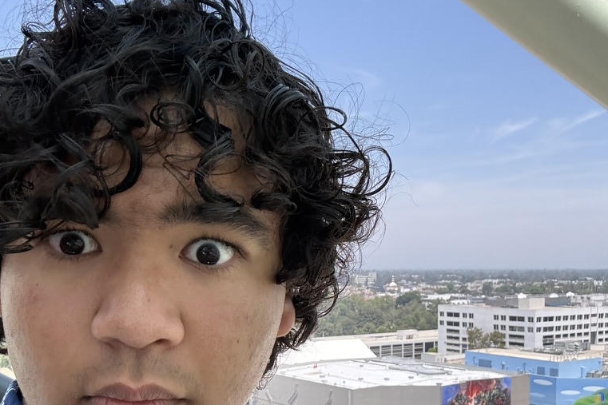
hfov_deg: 46.4
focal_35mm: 42
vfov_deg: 31.3
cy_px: 302
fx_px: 709
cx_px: 304
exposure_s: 1/575
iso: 40
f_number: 1.9
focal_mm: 2.69
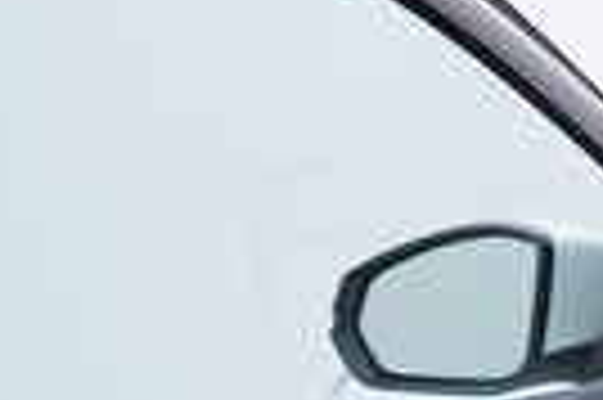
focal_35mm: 148
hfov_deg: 13.2
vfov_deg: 9.0
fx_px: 2476
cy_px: 649
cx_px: 850
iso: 125
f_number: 3.5
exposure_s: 1/60
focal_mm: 24
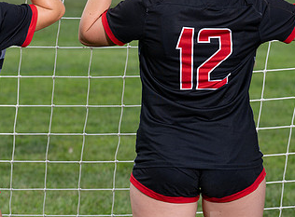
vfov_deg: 5.5
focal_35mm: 269
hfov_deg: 7.4
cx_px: 116
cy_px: 58
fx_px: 2279
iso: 160
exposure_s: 1/400
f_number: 6.3
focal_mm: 115
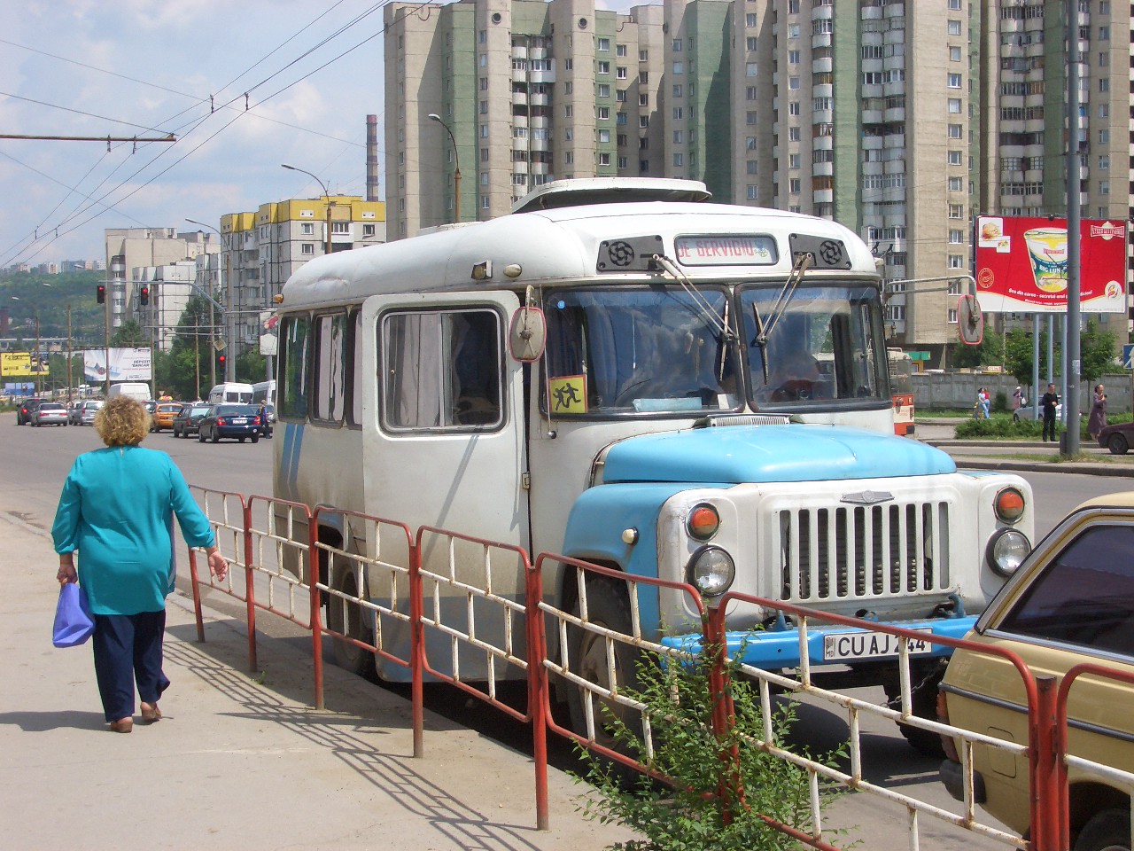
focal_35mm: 62
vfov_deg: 23.7
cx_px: 567
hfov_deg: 31.2
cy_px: 426
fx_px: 2031
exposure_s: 1/320
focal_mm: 10.2
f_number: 5.6
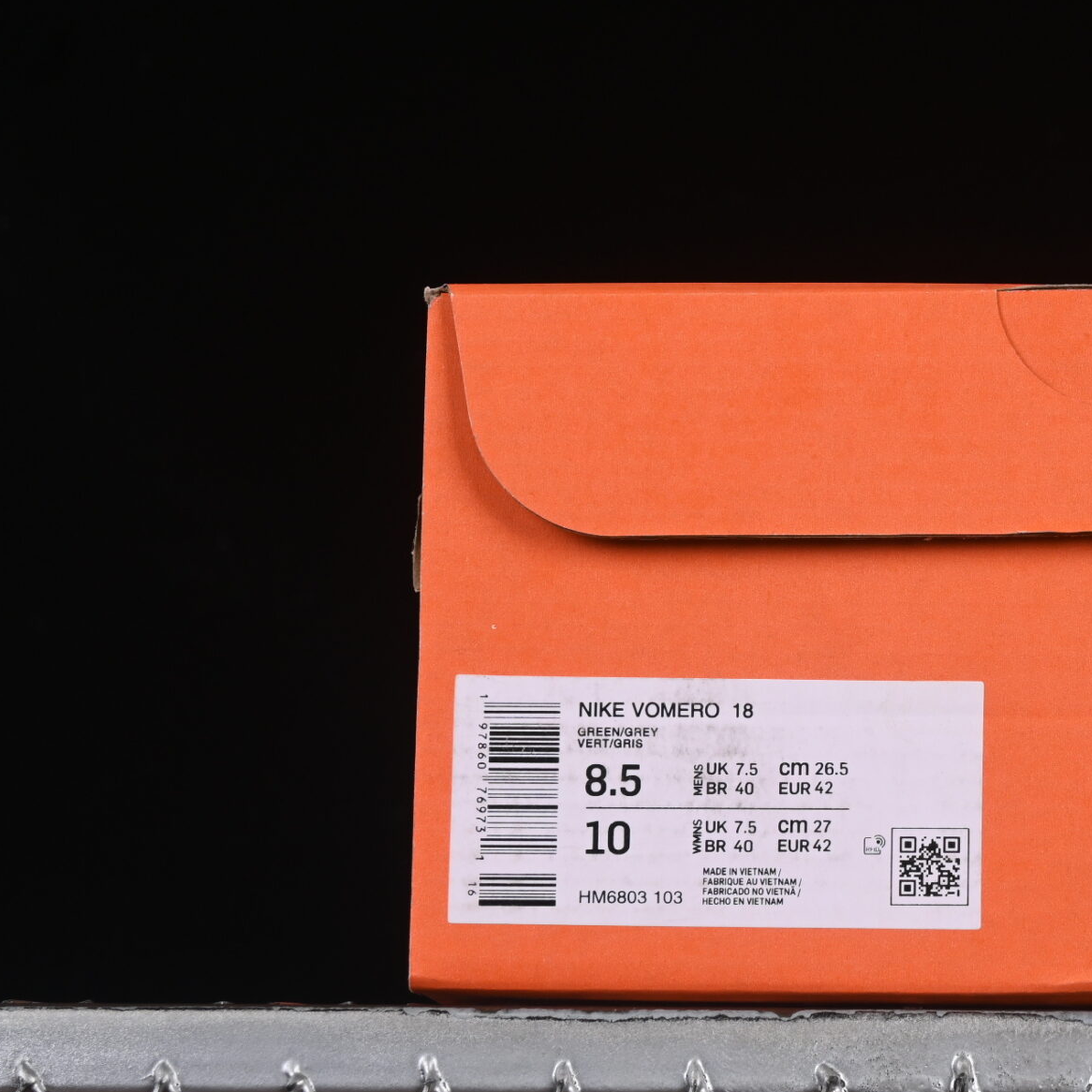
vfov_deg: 12.5
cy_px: 512
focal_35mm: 140
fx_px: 4997
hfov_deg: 12.3
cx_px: 1112
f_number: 8
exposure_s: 1/80
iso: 160
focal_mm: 50
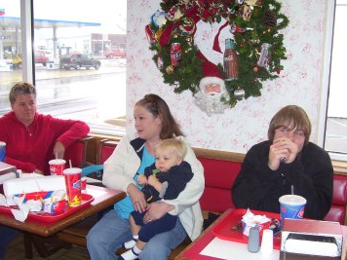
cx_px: 176
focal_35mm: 43
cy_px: 149
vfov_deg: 33.5
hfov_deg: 43.8
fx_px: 431
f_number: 2.7
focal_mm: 5.6
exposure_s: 1/60
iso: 80
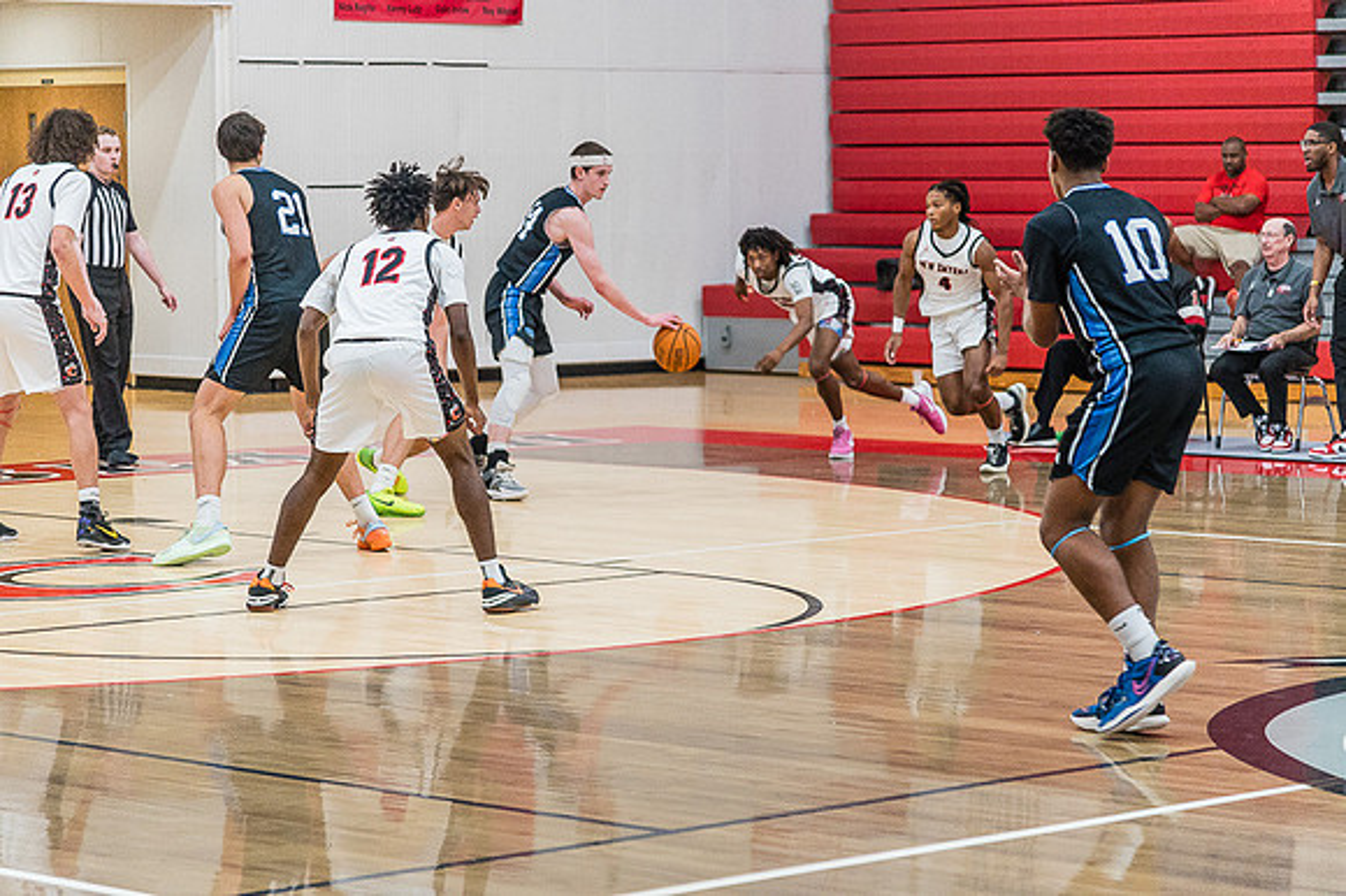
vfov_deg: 11.4
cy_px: 448
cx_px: 673
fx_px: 4484
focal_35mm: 120
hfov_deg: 17.1
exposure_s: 1/320
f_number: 4
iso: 5000
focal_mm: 120
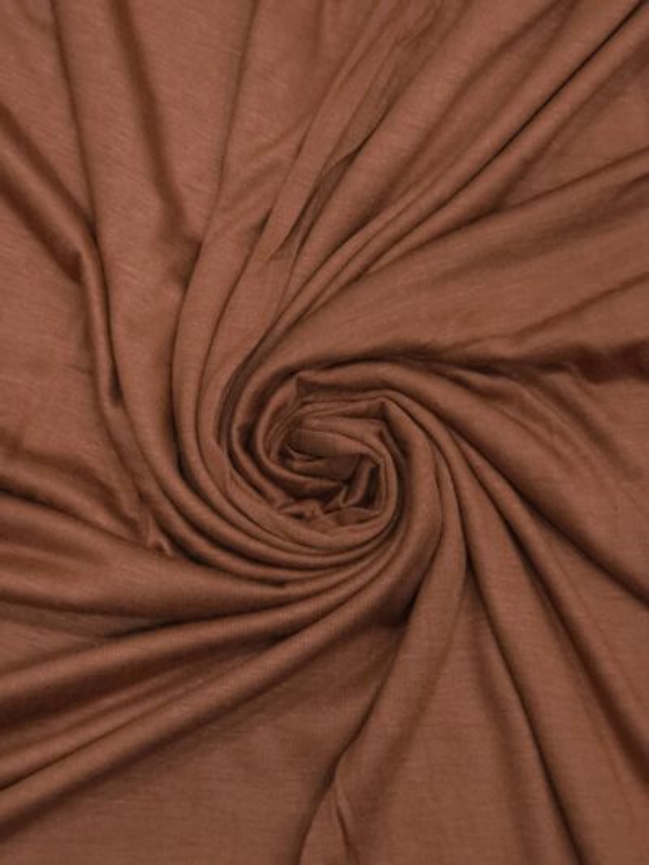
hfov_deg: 21.3
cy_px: 432
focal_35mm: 69
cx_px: 324
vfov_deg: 28.2
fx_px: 1724
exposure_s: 1/50
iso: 250
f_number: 2.4
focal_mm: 7.9
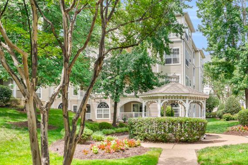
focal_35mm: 31
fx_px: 213
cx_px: 181
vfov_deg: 41.5
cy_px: 113
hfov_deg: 57.8
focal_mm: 17
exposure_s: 1/100
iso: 400
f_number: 8
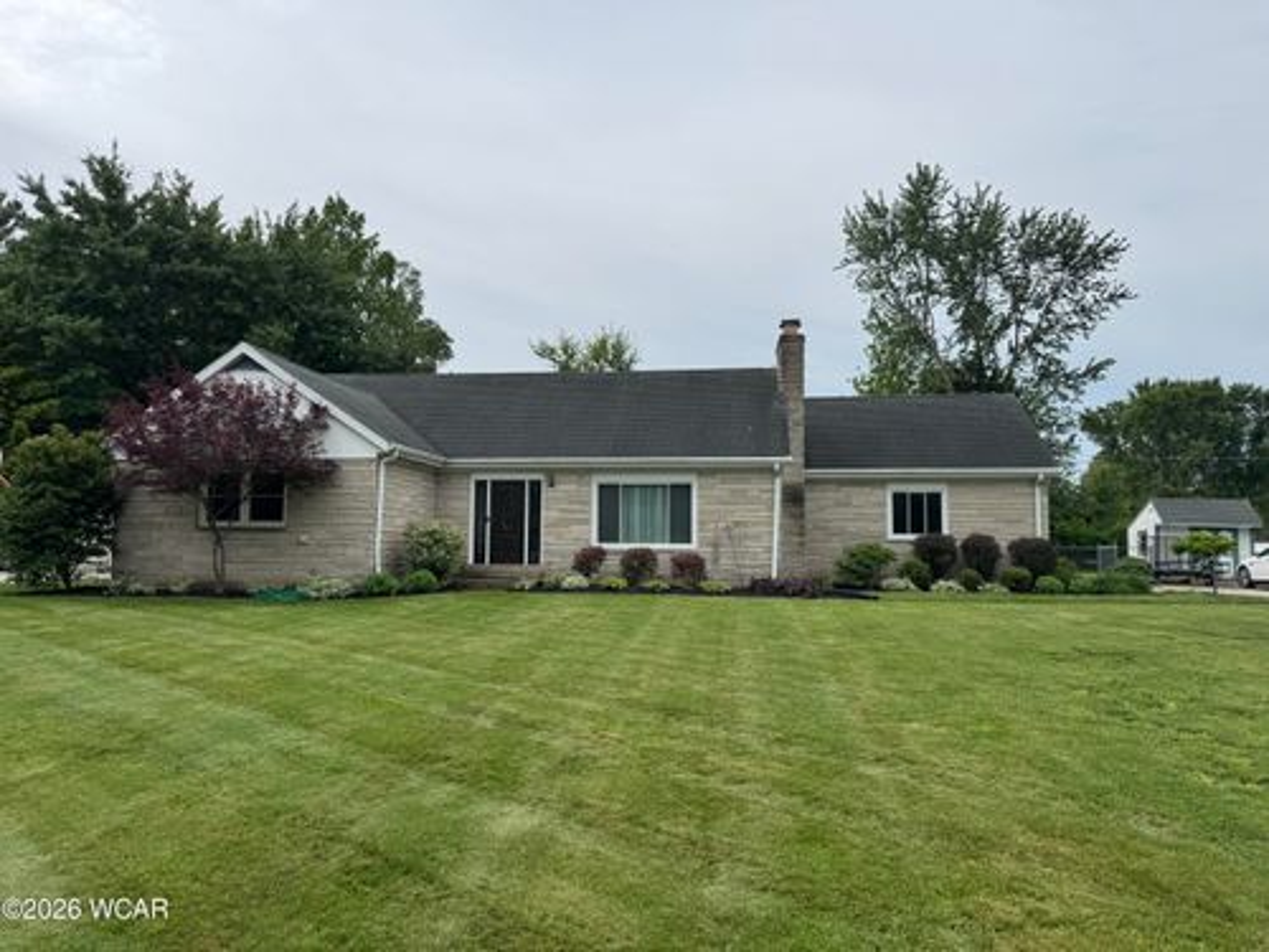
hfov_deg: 71.6
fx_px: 880
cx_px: 634
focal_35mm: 24
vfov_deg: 56.8
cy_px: 476
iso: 80
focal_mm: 6.76
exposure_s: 1/5814
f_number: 1.78
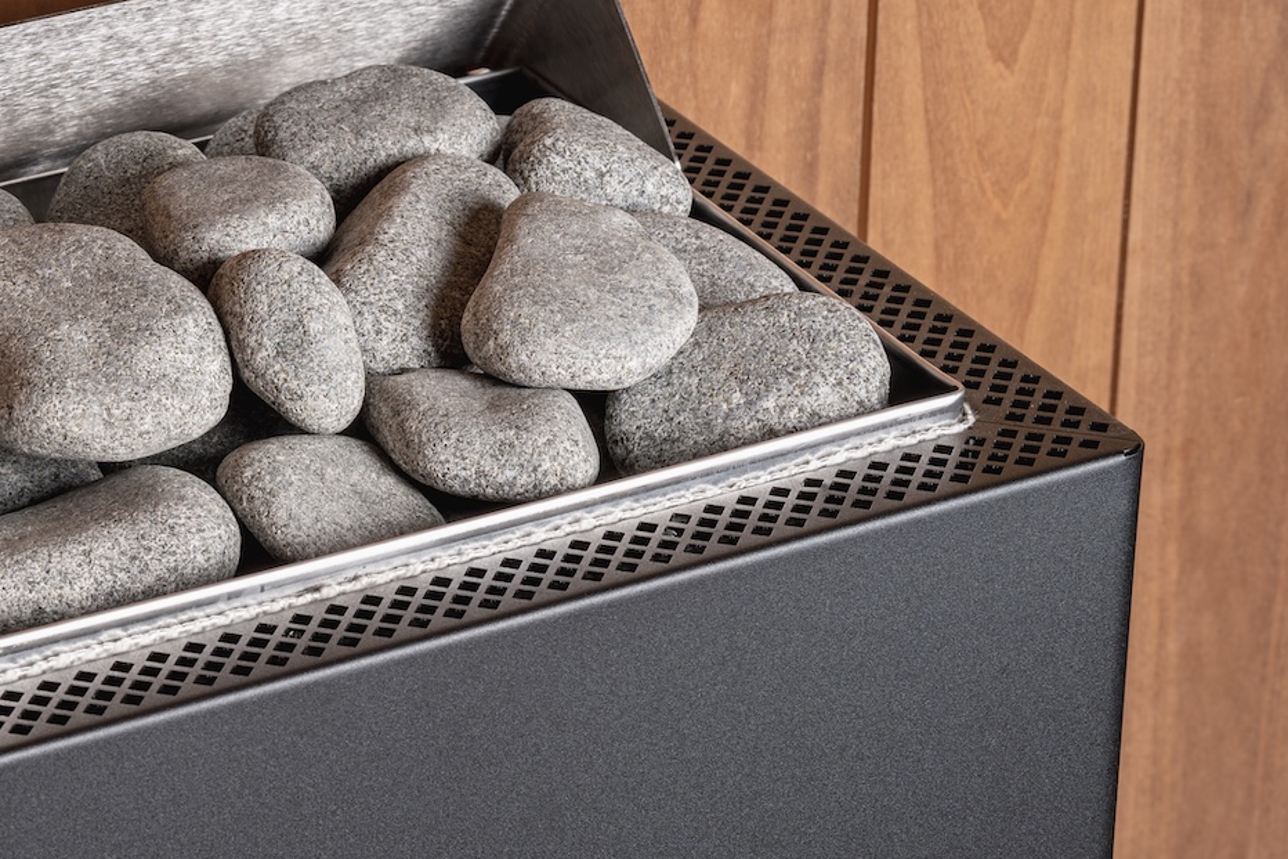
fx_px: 5222
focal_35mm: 146
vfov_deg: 9.4
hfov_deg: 14.0
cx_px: 203
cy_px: 360
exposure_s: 1/100
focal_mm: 85
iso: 200
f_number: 10
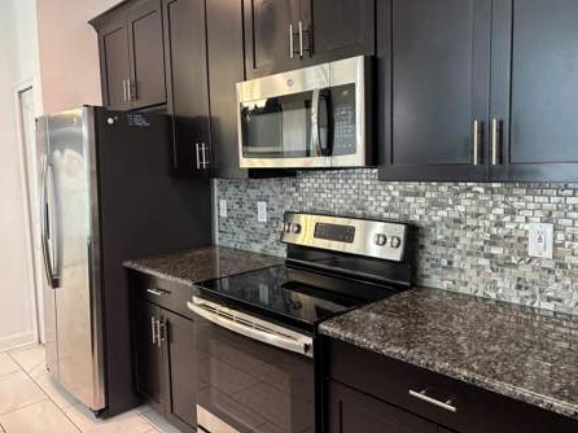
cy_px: 201
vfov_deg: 49.7
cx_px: 293
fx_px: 467
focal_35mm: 28
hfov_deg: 63.5
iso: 400
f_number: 1.6
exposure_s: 1/60
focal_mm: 5.96
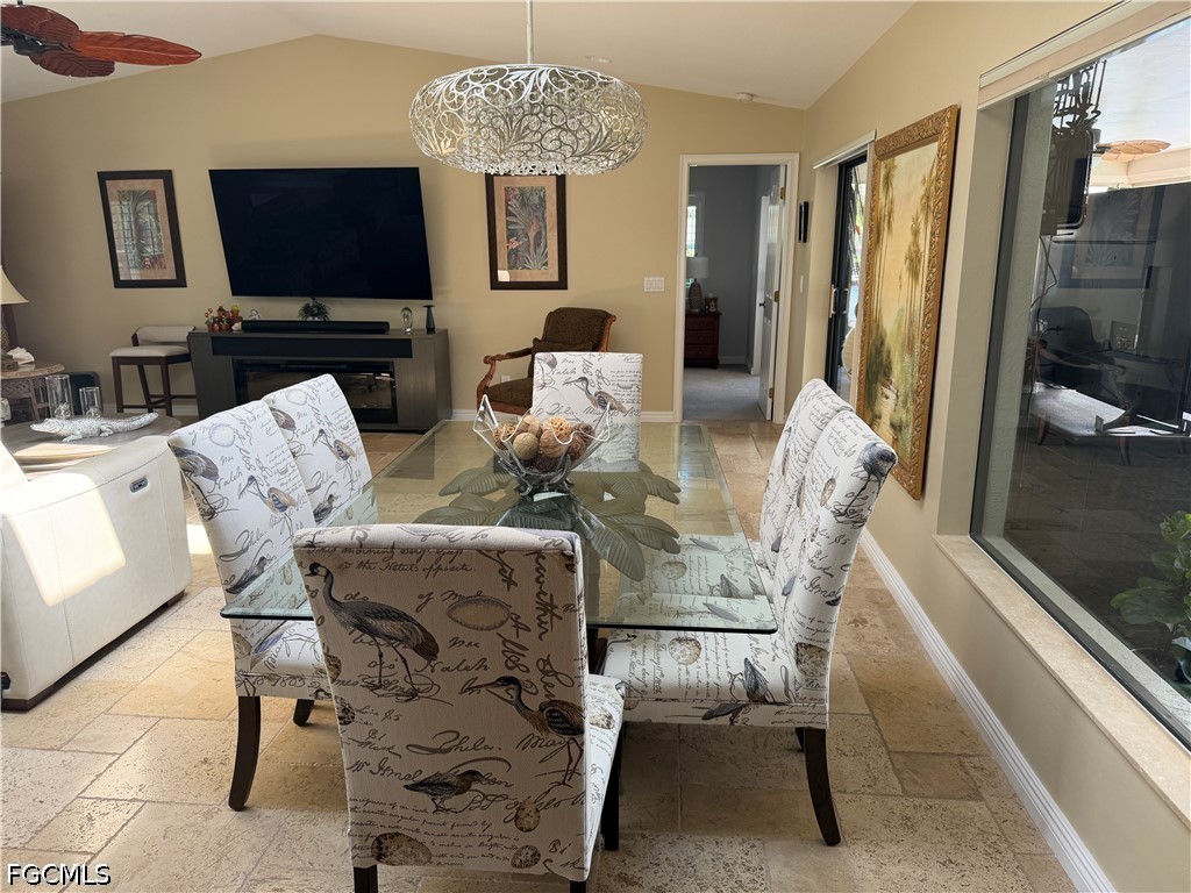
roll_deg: +0.5
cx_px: 596
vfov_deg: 56.8
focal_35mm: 24
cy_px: 446
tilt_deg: -13.9
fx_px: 826
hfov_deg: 71.6
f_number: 1.78
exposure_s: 1/121
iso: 80
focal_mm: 6.76
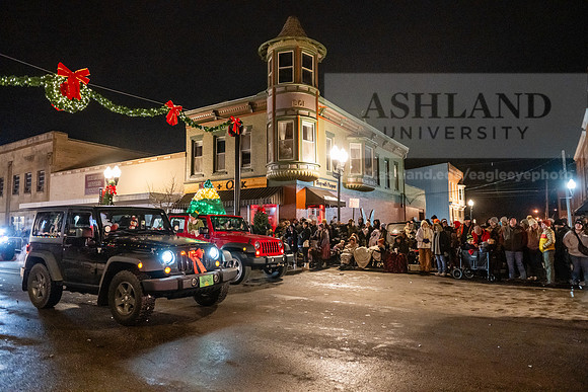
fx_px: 392
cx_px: 294
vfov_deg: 53.2
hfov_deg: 73.7
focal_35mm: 24
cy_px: 196
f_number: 3.2
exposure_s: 1/200
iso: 6400
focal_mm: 24
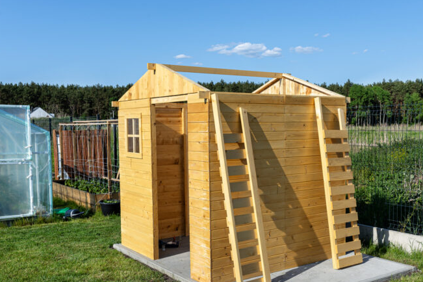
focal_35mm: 43
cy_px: 166
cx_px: 246
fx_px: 505
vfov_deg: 31.1
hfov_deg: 45.3
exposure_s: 1/320
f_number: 8
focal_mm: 35
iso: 100
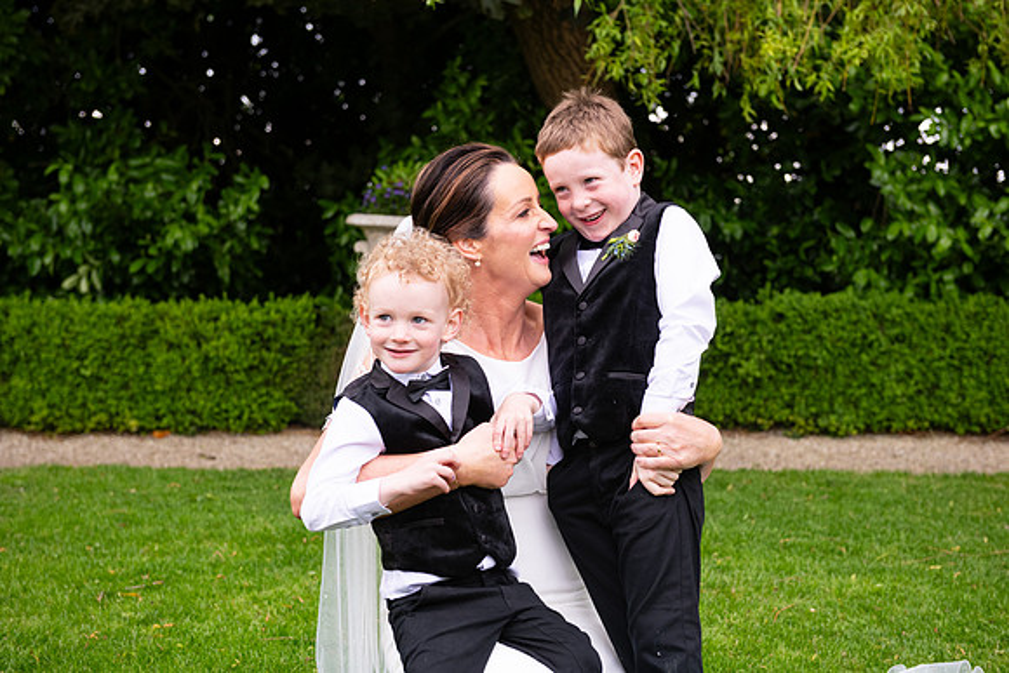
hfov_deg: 34.5
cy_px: 336
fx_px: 1626
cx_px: 504
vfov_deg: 23.4
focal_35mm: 58
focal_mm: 58
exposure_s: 1/200
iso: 400
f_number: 5
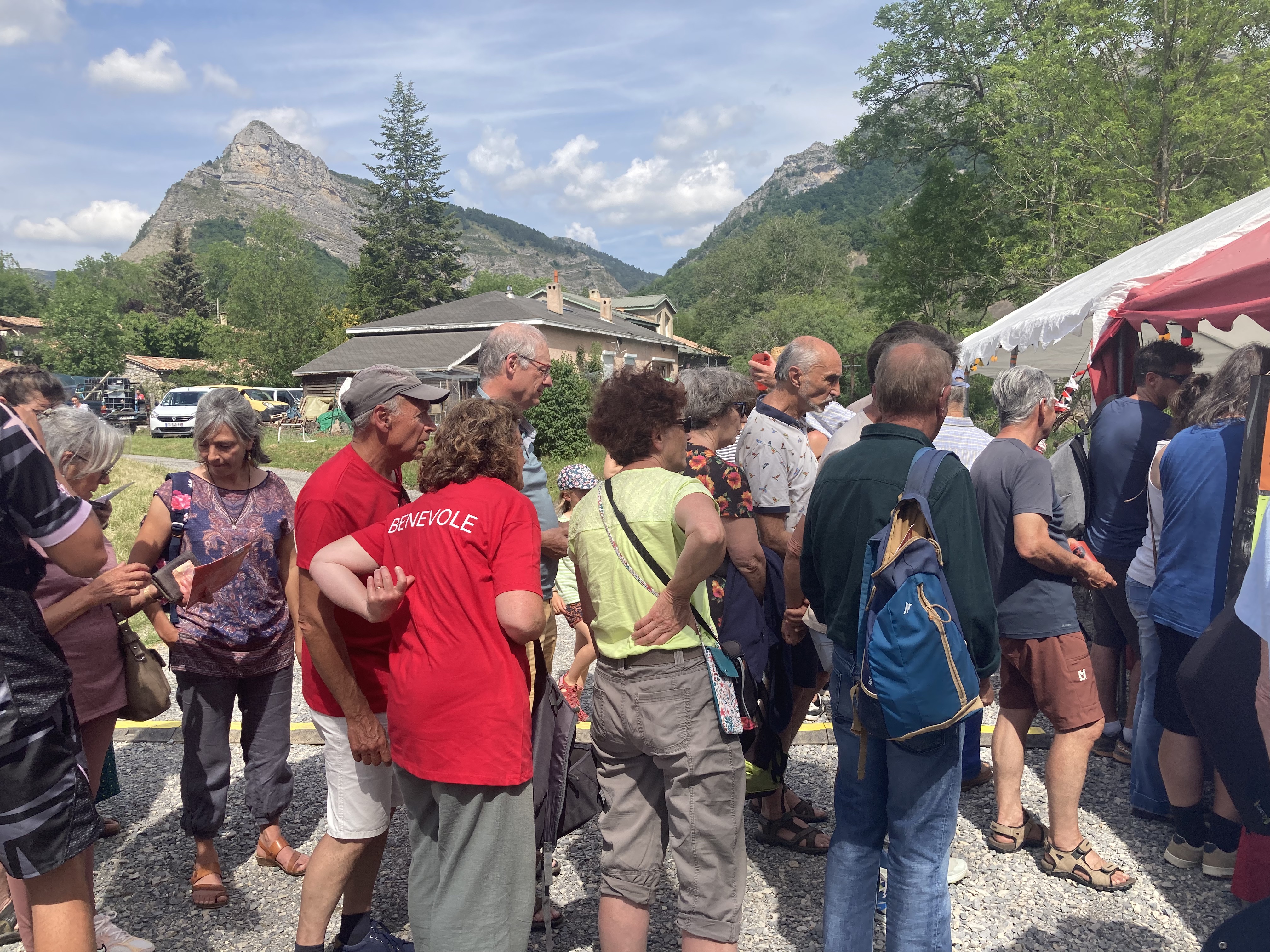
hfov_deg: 63.4
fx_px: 1027
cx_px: 635
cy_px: 476
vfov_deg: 49.7
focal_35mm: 28
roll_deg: +1.9
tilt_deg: -1.3
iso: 20
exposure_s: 1/1429
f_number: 1.8
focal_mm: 3.99
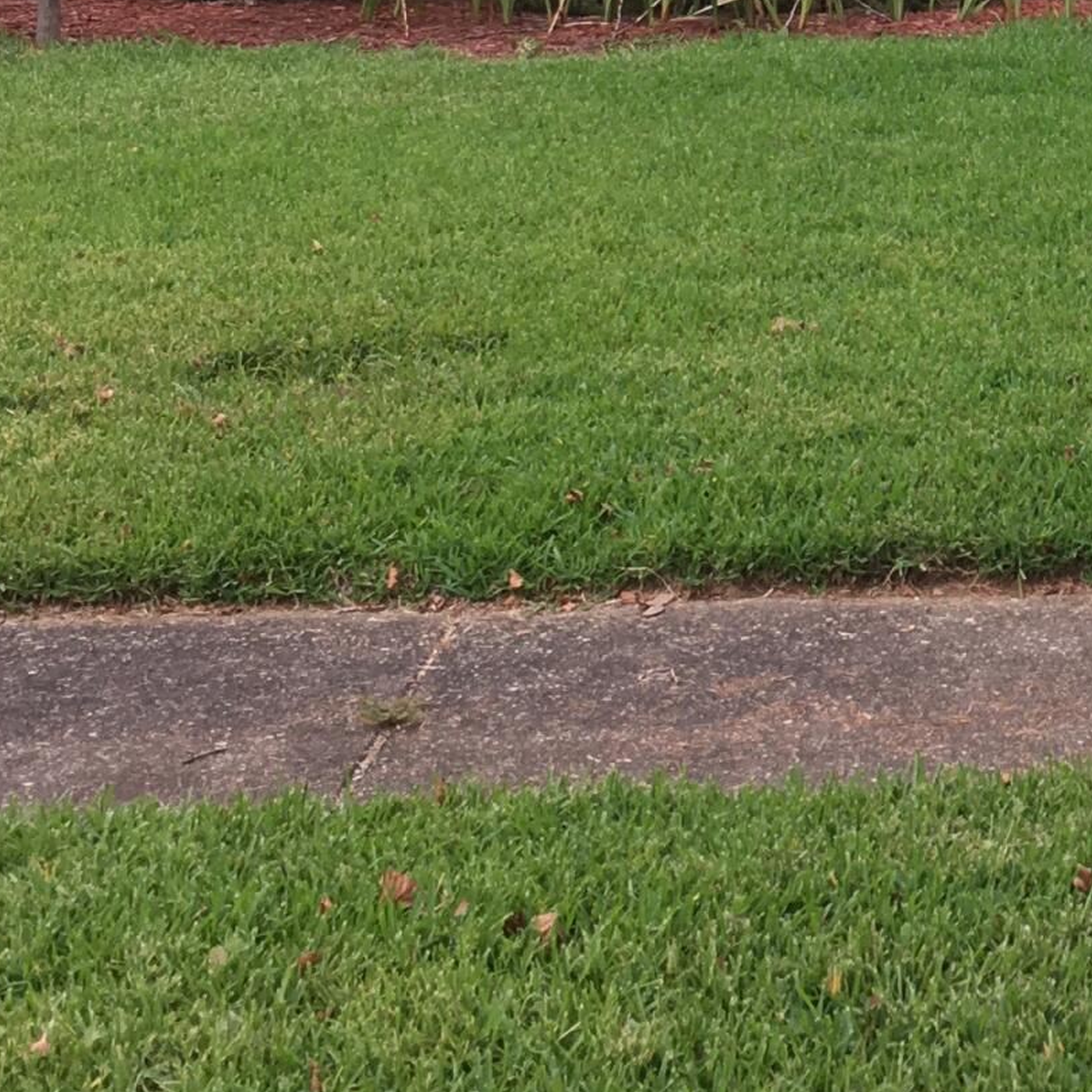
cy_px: -289
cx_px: 1297
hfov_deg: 17.5
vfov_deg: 17.3
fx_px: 3391
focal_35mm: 95
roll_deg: +0.1
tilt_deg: +1.7
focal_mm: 4.15
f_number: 2.2
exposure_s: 1/120
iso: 32
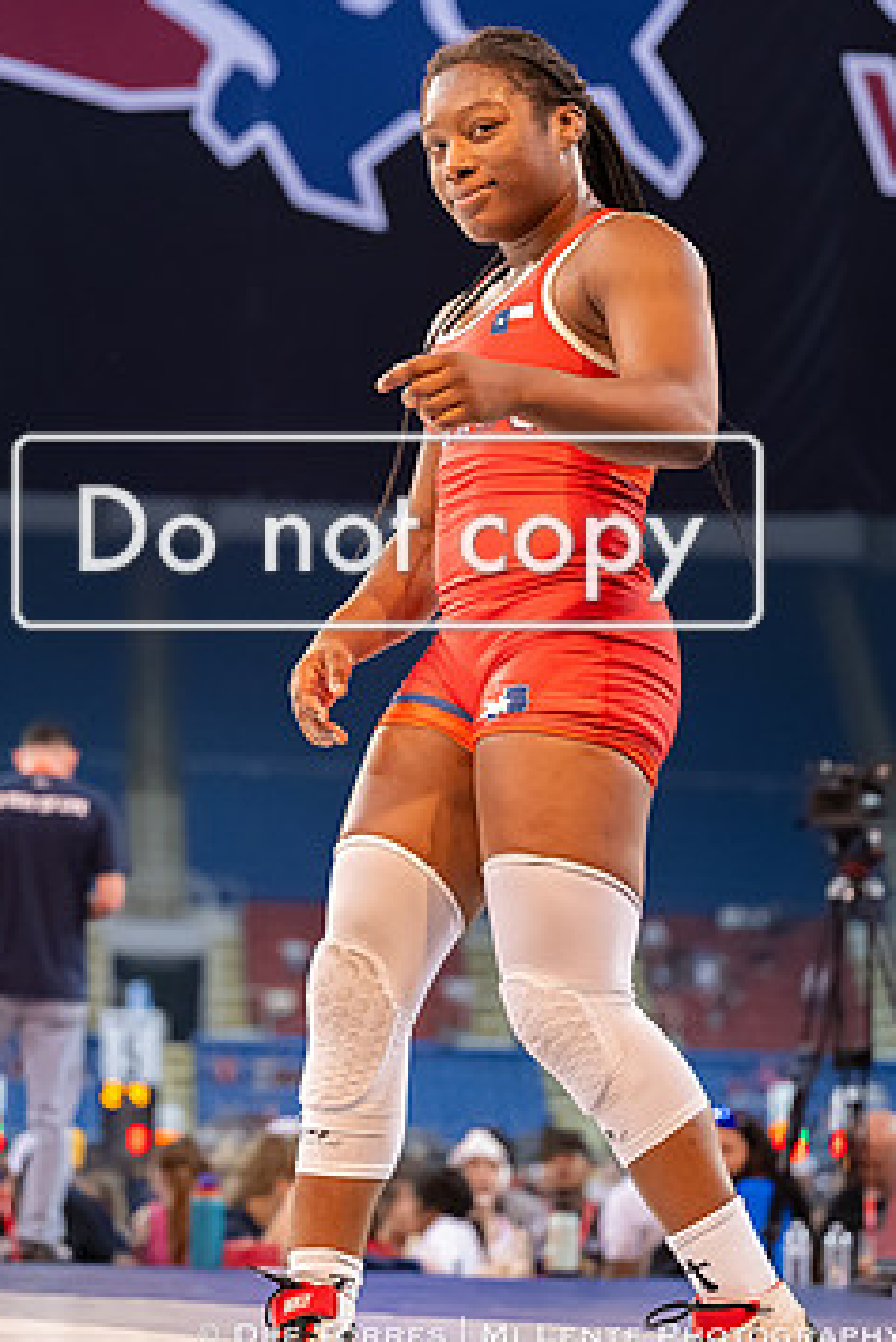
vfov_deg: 15.3
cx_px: 305
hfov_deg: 10.2
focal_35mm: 134
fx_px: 4997
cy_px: 534
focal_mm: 70
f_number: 2.8
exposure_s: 1/800
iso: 3200
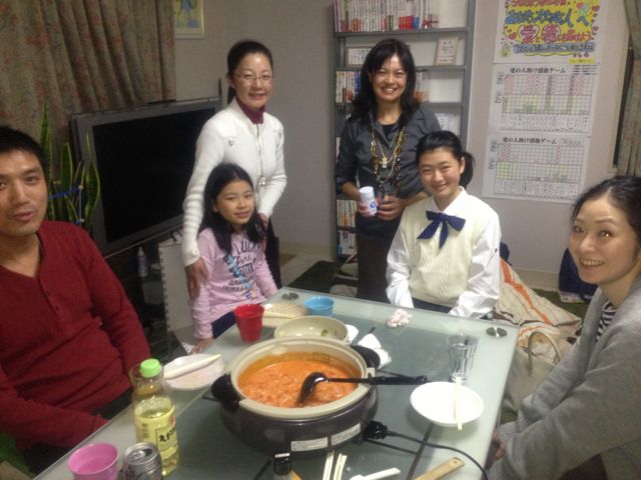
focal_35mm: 33
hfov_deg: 55.4
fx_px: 611
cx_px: 320
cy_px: 240
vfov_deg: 42.9
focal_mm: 4.13
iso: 320
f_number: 2.4
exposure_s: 1/20
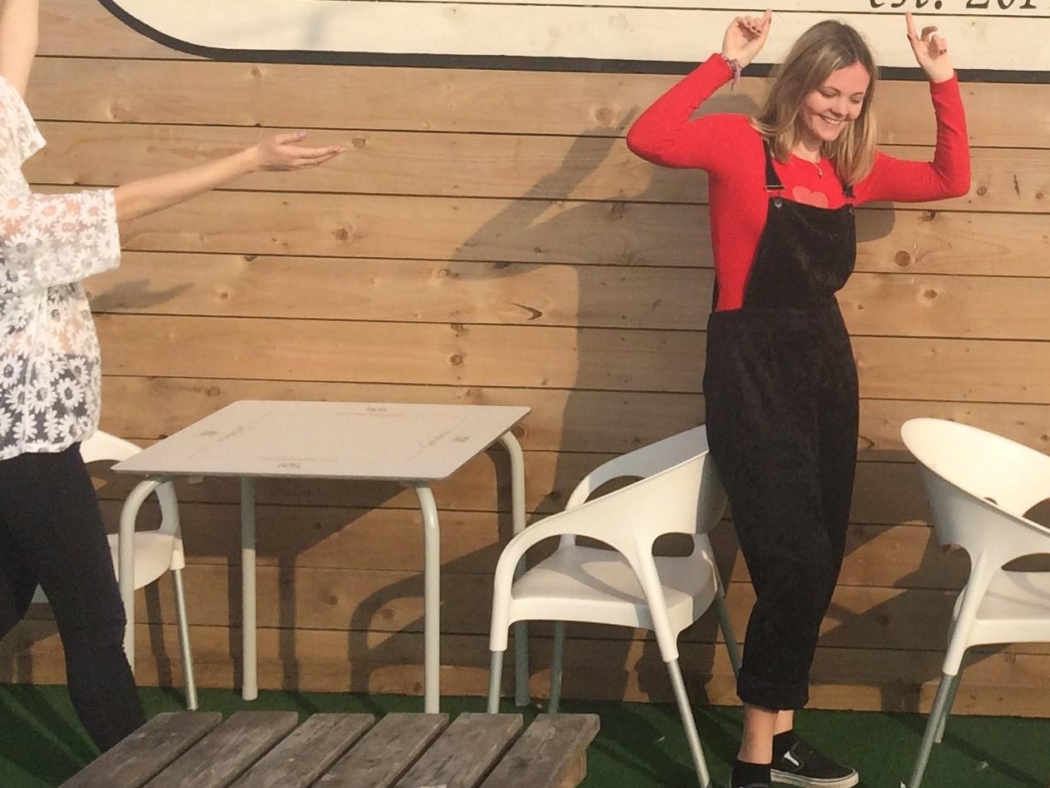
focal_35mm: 75
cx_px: 1085
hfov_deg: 24.6
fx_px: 2275
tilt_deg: -7.6
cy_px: 242
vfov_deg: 19.6
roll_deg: +0.1
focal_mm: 4.15
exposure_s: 1/3731
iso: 32
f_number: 2.2
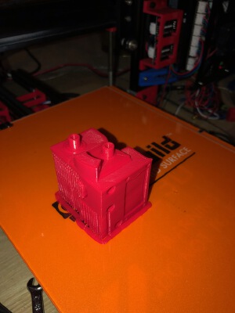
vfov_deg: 63.4
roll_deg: -1.3
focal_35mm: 28
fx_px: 253
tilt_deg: -39.8
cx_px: 118
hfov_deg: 49.7
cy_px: 156
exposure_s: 1/15
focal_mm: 3.99
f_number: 1.8
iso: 40
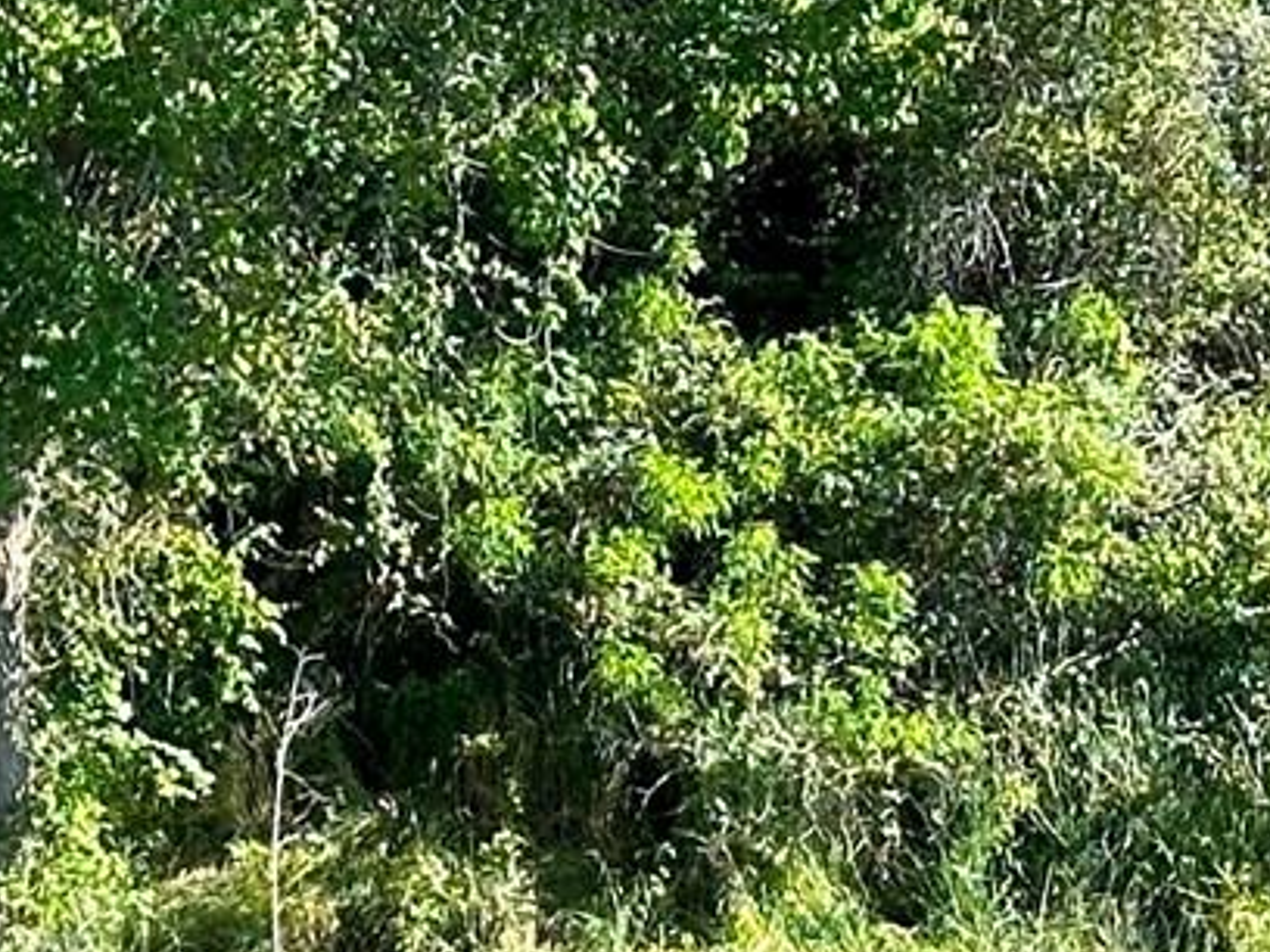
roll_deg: -0.3
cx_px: -837
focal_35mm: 241
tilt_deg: -1.4
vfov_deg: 6.1
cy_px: 1011
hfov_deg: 8.0
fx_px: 8842
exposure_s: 1/962
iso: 64
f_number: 1.78
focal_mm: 6.86
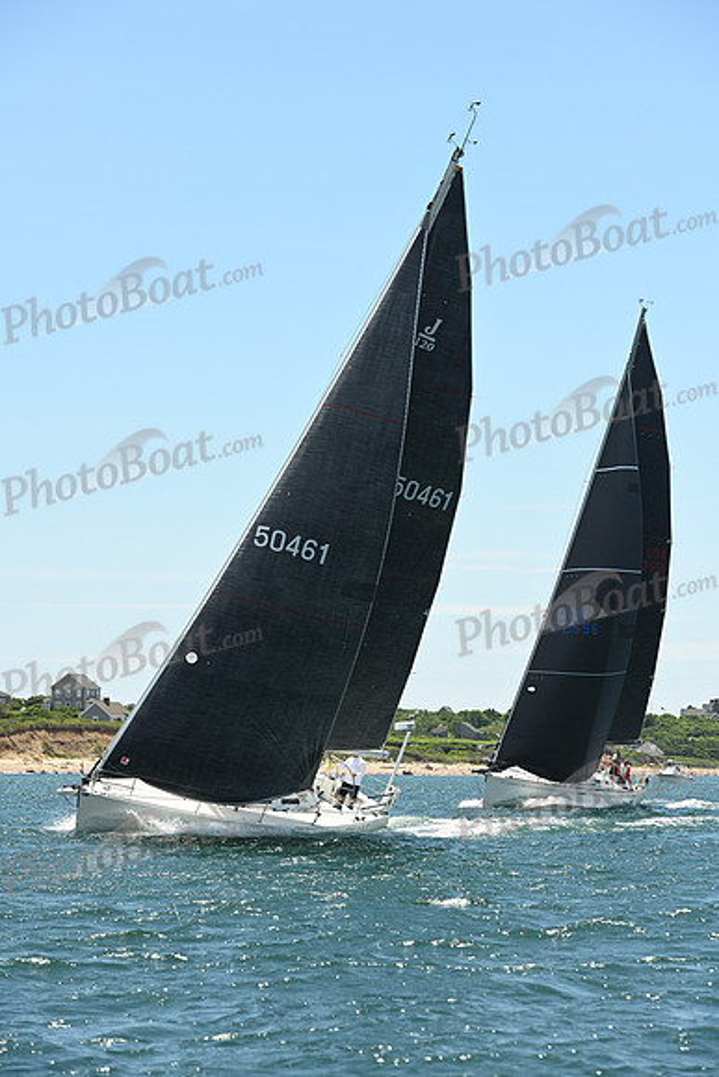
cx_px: 360
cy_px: 538
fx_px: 3652
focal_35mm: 122
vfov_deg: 16.8
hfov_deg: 11.2
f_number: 6.3
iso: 320
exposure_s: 1/1000
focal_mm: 122
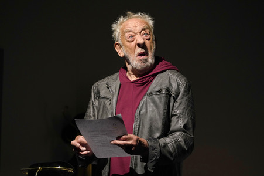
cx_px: 132
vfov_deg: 7.7
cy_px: 88
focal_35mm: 179
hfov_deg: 11.5
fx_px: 1312
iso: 2000
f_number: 5.6
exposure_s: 1/200
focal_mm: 179
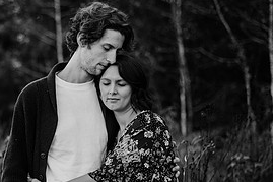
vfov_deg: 12.6
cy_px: 122
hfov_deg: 18.7
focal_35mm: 108
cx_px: 39
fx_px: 818
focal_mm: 50
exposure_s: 1/1000
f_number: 2
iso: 160
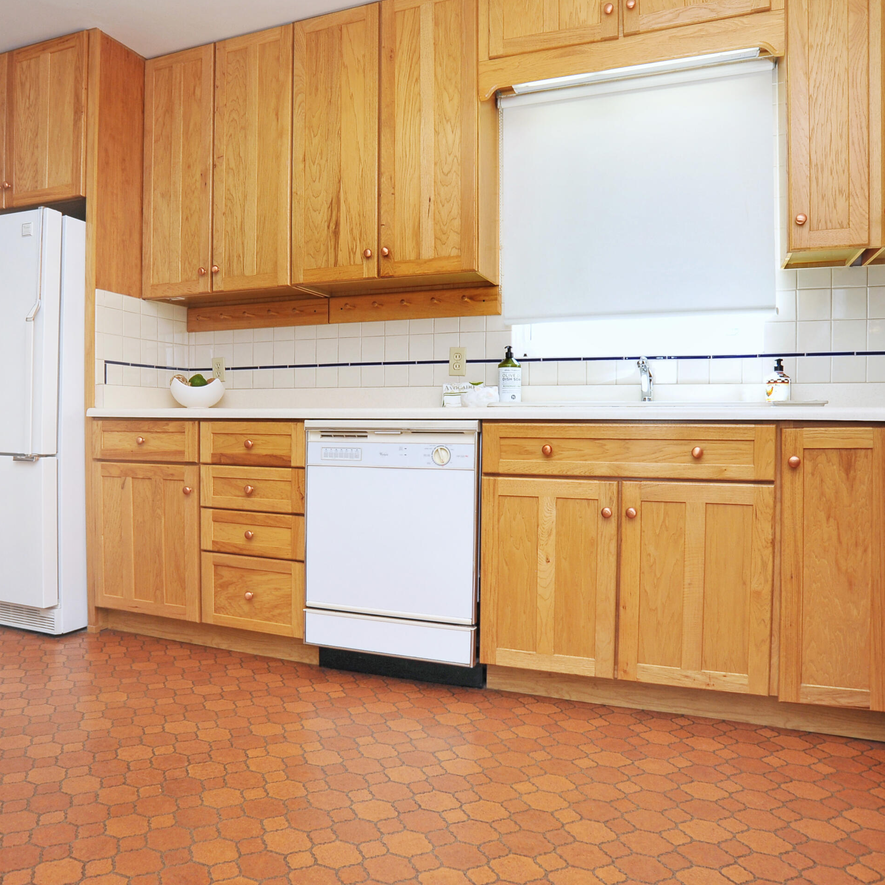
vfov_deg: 65.0
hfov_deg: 64.9
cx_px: 407
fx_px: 694
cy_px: 427
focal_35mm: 24
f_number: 10
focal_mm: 18
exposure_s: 1/40
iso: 640
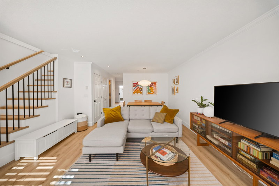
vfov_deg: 90.0
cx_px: 140
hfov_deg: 112.6
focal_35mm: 12
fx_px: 93
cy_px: 93
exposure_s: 1/20
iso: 400
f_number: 7.1
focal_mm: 12
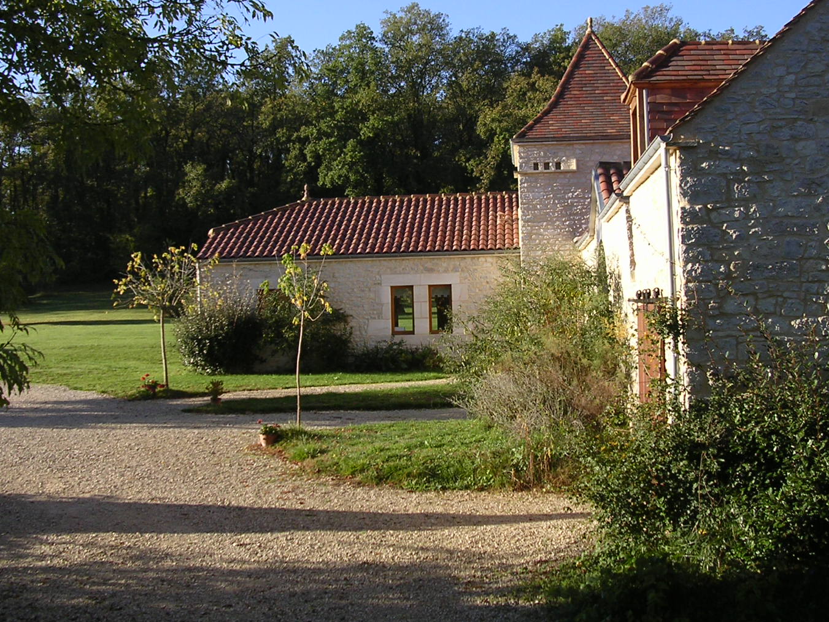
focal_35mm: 45
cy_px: 275
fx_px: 1078
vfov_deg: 32.1
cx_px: 422
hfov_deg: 42.1
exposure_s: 1/505
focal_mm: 5.8
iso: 100
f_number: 2.8
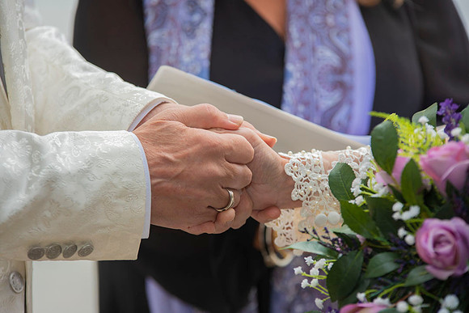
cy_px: 156
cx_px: 234
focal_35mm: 200
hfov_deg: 10.3
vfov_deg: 6.9
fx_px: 2606
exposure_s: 1/200
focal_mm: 200
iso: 160
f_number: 5
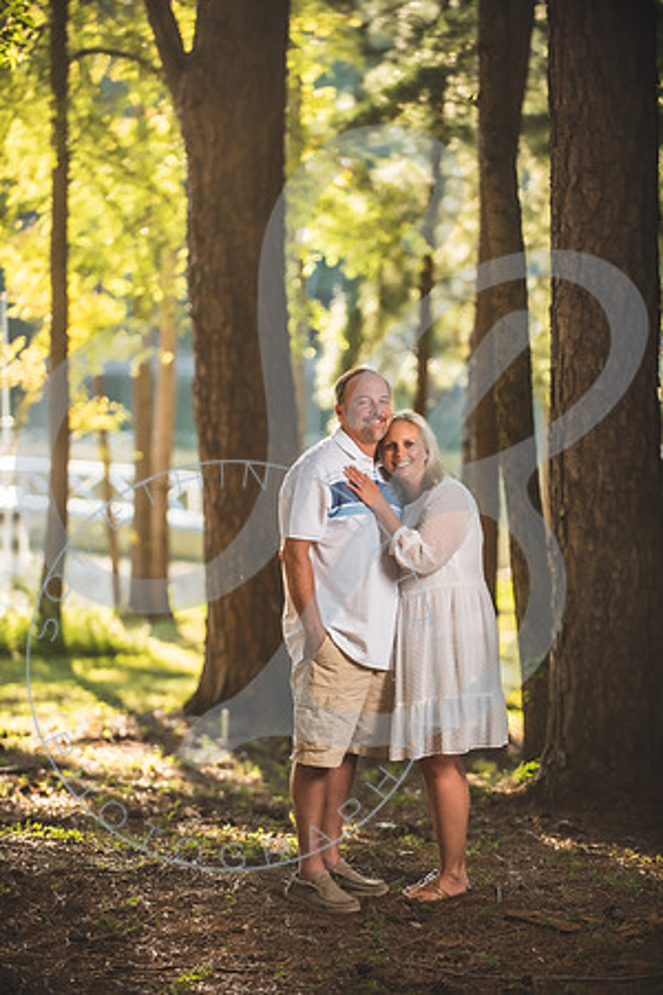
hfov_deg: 10.5
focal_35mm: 130
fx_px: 3591
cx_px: 332
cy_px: 498
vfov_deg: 15.8
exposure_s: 1/200
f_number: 2.8
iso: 100
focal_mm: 130
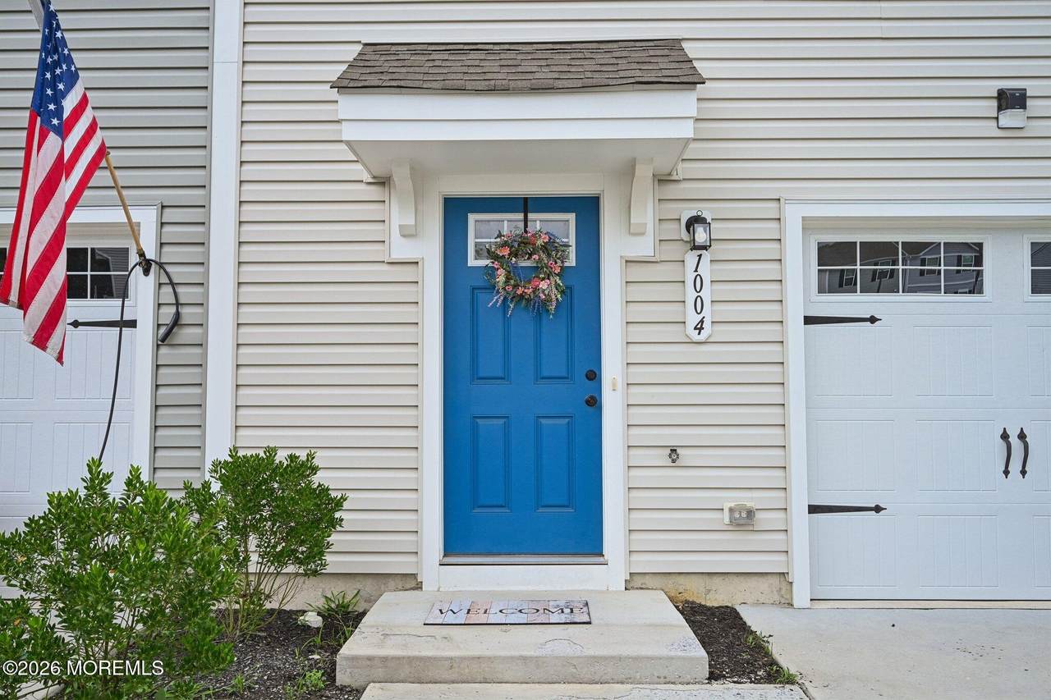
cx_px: 526
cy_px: 350
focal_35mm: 30
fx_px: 876
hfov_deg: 61.9
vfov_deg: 43.6
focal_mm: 30
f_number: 8
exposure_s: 1/320
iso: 800
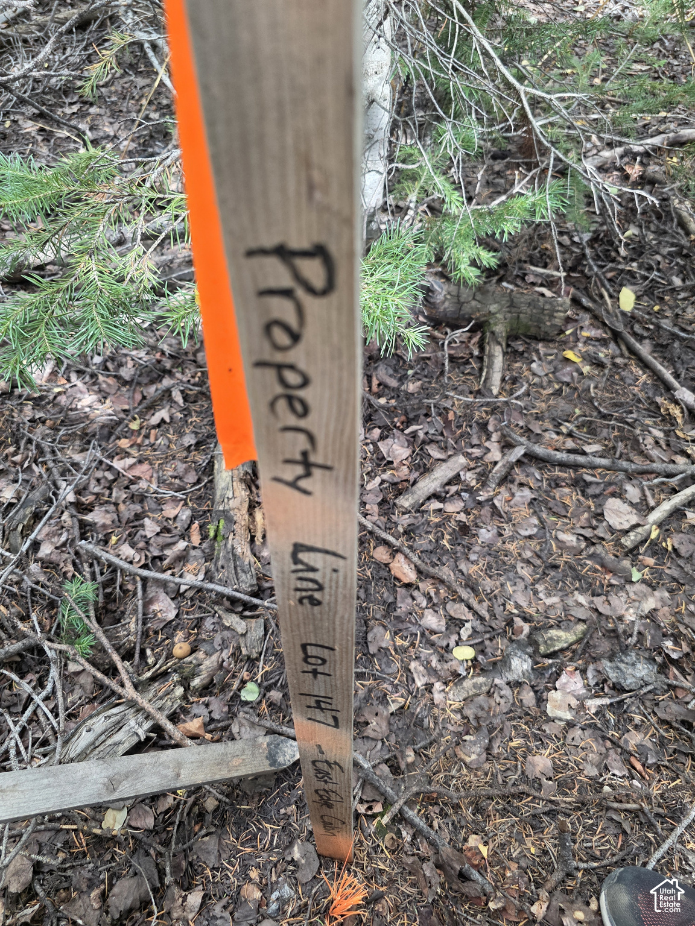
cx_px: 348
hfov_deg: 58.9
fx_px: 616
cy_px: 463
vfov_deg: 73.9
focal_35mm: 23
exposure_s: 1/180
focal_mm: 6.3
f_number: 1.7
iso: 250
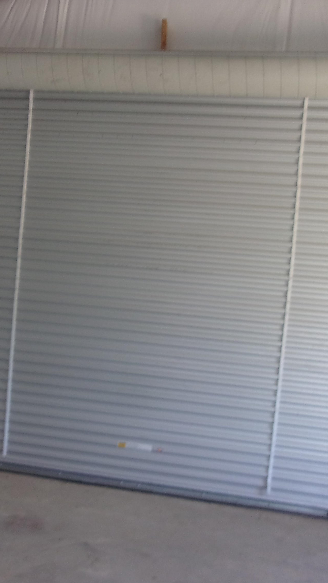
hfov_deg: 29.4
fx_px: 618
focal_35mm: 40
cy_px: 296
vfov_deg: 50.5
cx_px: 93
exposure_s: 1/34
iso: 186
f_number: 3
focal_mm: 4.9
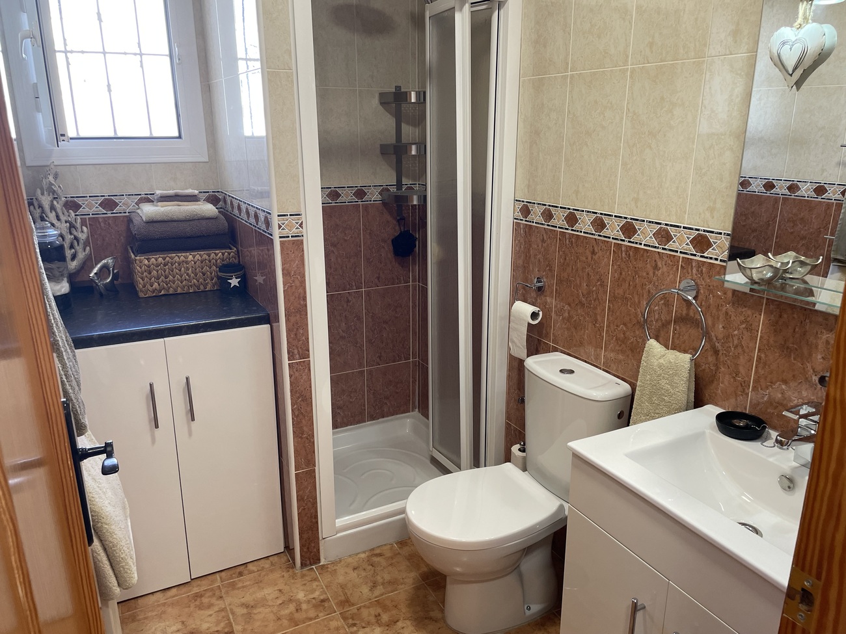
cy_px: 317
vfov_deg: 53.1
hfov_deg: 67.3
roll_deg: +0.8
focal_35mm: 26
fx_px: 635
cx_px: 423
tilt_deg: -16.8
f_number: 1.6
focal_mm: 4.2
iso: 125
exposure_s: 1/100
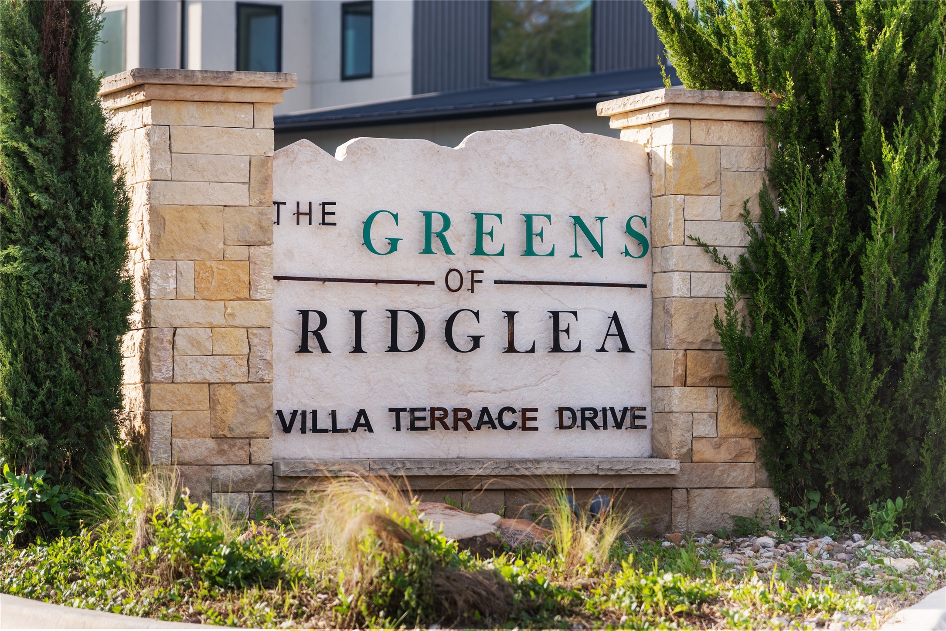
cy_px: 316
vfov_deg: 11.4
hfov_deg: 17.1
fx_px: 3154
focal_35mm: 120
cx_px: 473
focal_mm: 120
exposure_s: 1/400
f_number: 4
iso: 200
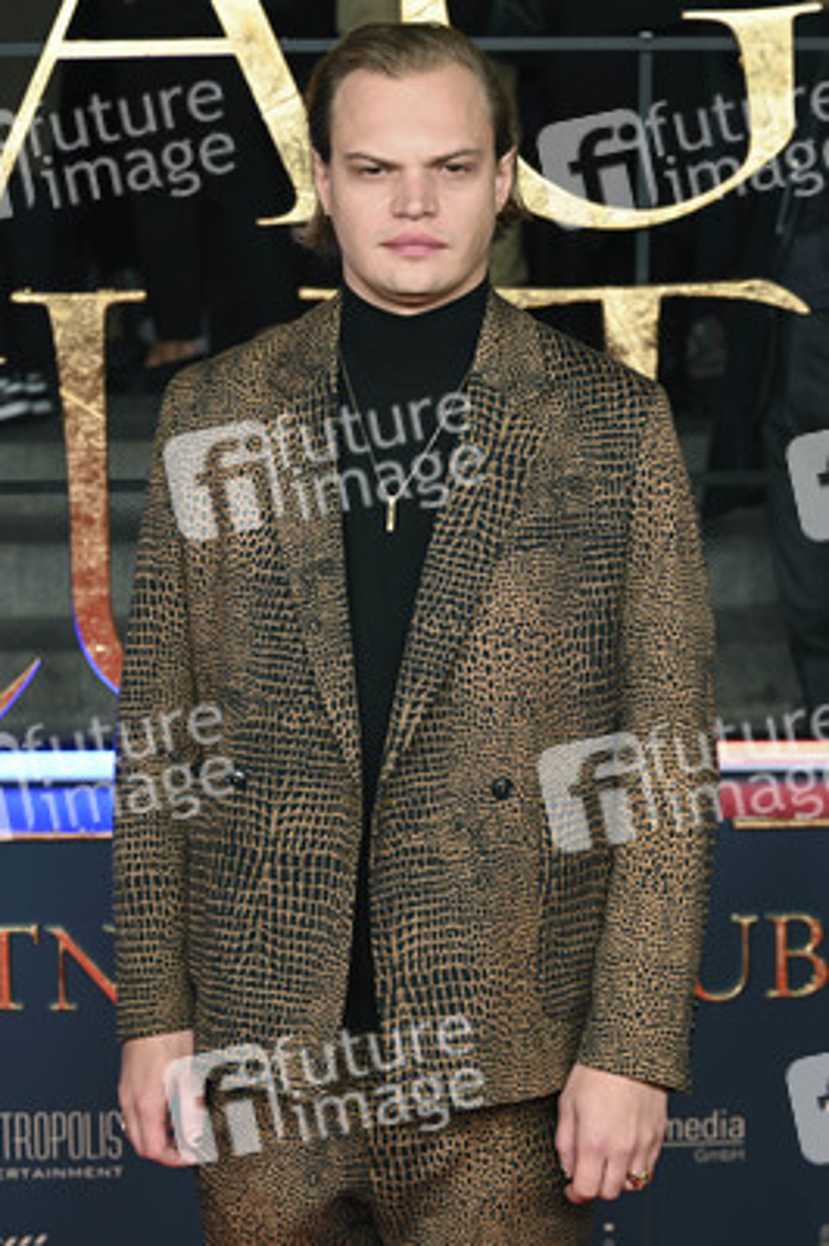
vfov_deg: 27.0
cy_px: 623
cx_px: 414
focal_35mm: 75
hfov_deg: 18.2
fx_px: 2595
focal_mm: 75
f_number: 5.6
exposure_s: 1/125
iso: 640
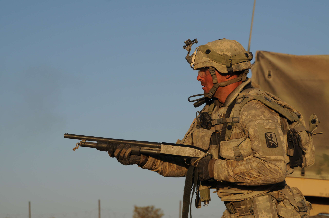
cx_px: 164
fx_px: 958
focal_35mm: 105
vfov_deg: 13.0
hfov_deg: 19.5
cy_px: 109
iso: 320
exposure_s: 1/2000
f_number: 5.6
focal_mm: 70
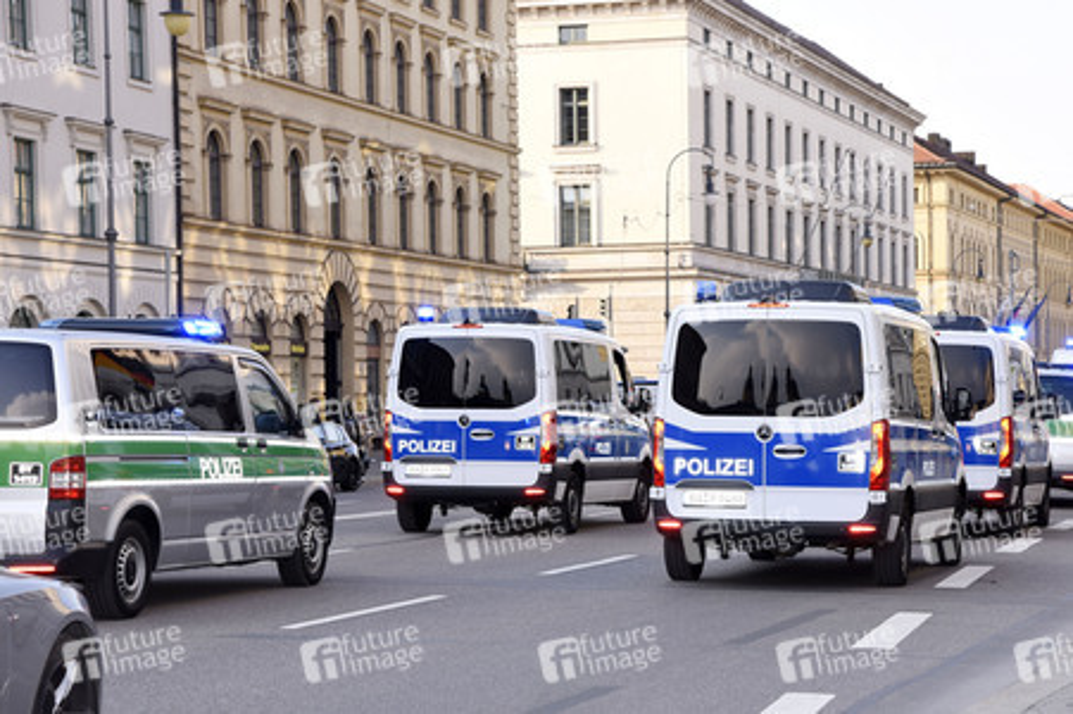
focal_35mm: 82
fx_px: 2442
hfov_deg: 24.8
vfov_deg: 16.6
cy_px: 357
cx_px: 536
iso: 250
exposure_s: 1/160
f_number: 6.3
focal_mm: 82
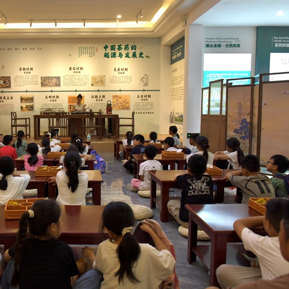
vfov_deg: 46.0
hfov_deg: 44.8
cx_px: 79
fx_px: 340
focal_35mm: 36
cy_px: 144
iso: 1000
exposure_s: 1/125
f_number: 5.6
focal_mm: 28
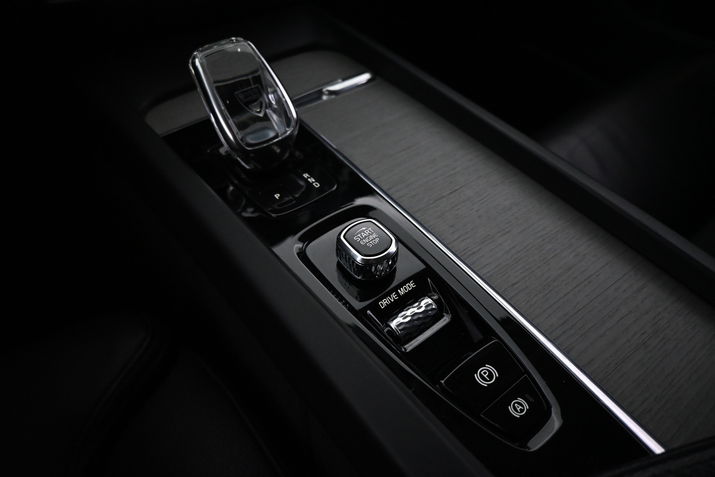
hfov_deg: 73.7
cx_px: 358
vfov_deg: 53.1
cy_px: 238
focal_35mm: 24
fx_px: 477
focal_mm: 16
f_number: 3.5
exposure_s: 1/100
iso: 3200
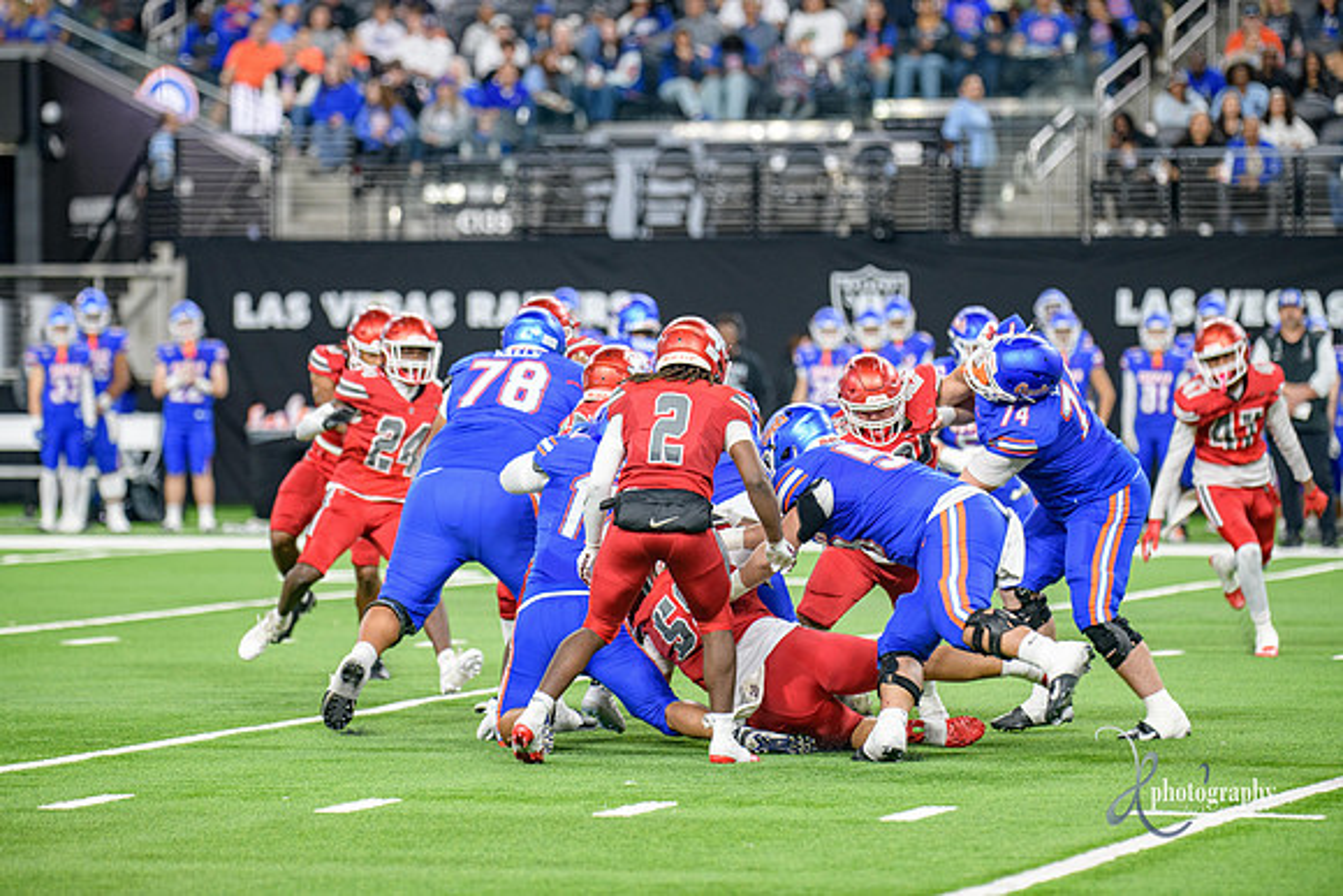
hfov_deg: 10.5
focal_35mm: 195
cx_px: 672
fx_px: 7276
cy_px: 448
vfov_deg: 7.0
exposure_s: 1/400
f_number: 2.8
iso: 1000
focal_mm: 195
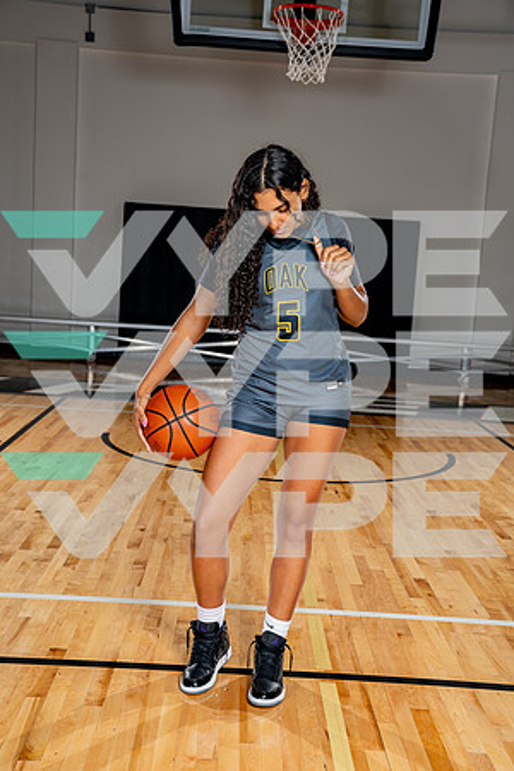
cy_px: 386
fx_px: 1007
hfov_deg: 28.6
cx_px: 257
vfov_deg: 41.9
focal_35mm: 47
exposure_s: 1/250
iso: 200
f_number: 5.6
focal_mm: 47
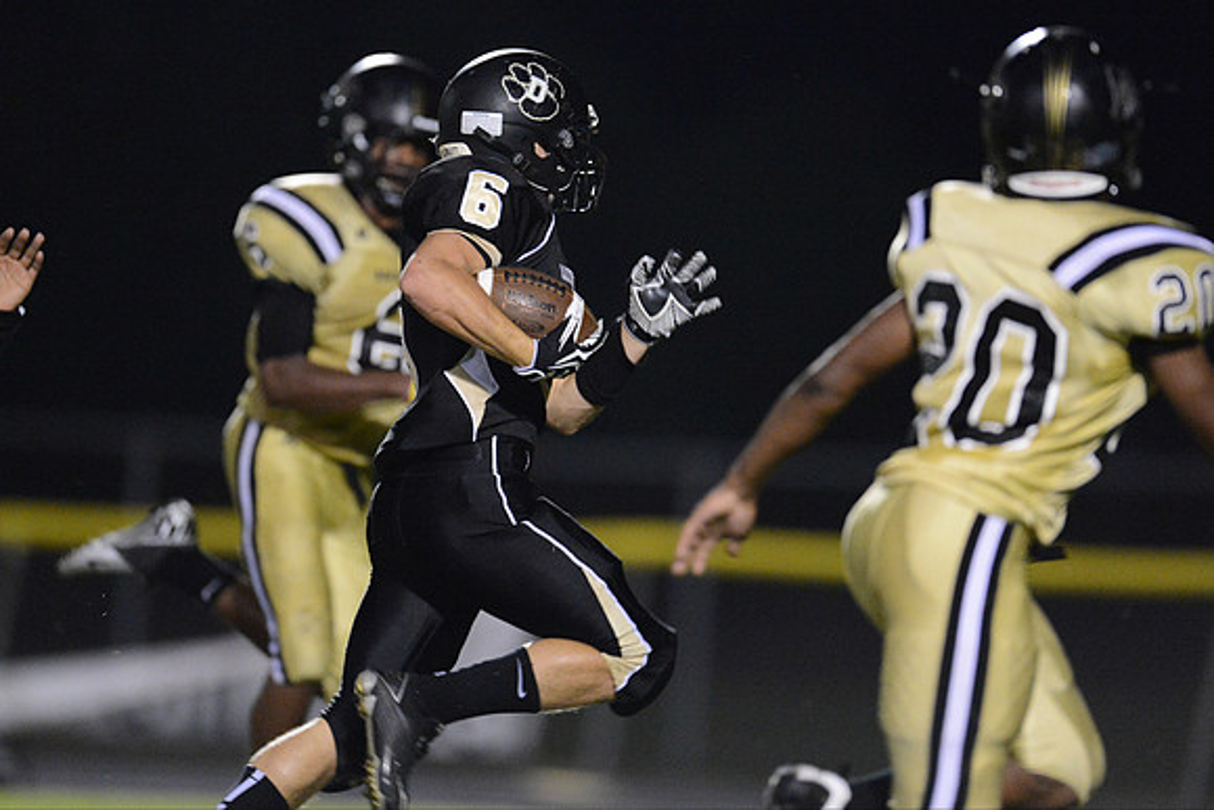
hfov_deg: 5.2
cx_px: 607
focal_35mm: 400
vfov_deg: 3.4
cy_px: 405
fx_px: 13491
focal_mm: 400
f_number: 2.8
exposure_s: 1/640
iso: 12800
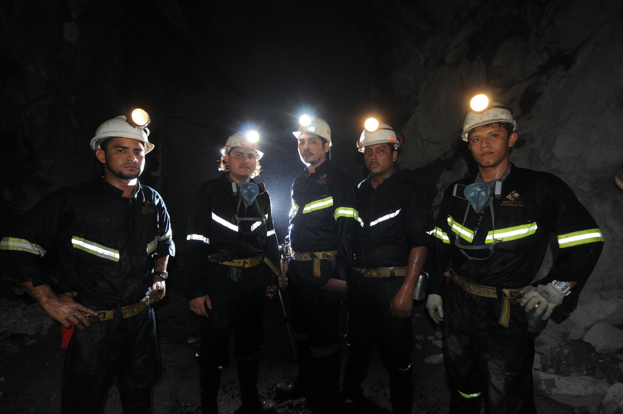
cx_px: 312
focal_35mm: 18
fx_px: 311
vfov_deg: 67.2
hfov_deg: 90.1
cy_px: 207
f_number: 5.6
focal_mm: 12
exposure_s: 1/30
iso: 800
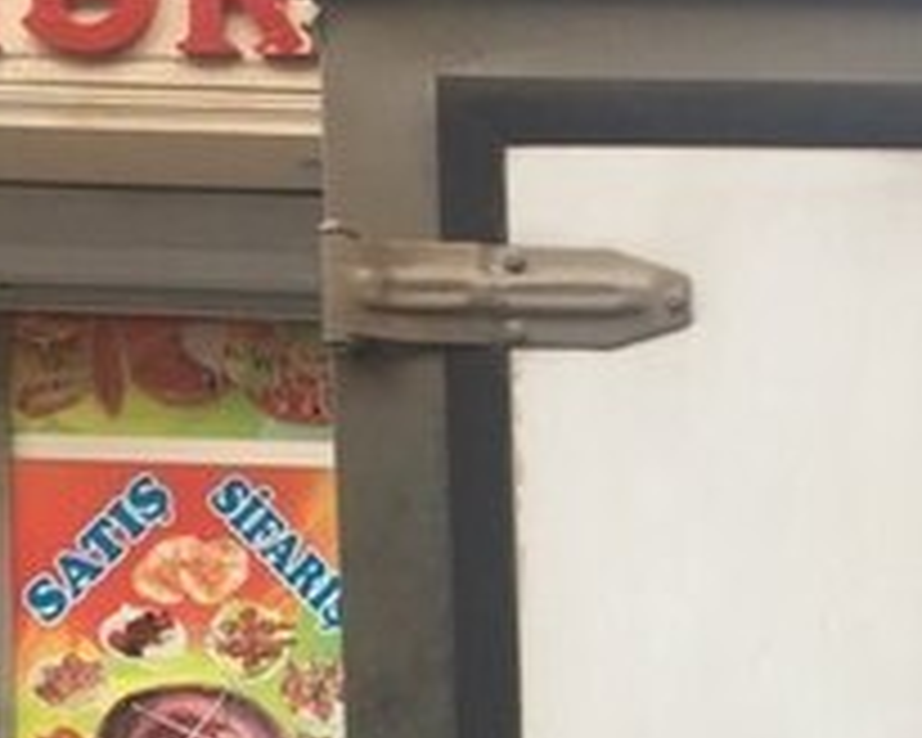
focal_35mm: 91
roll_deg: -0.9
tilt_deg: -5.1
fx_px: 2483
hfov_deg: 19.8
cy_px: 952
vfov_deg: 16.0
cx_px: 1111
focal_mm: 4.15
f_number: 2.2
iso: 40
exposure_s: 1/100
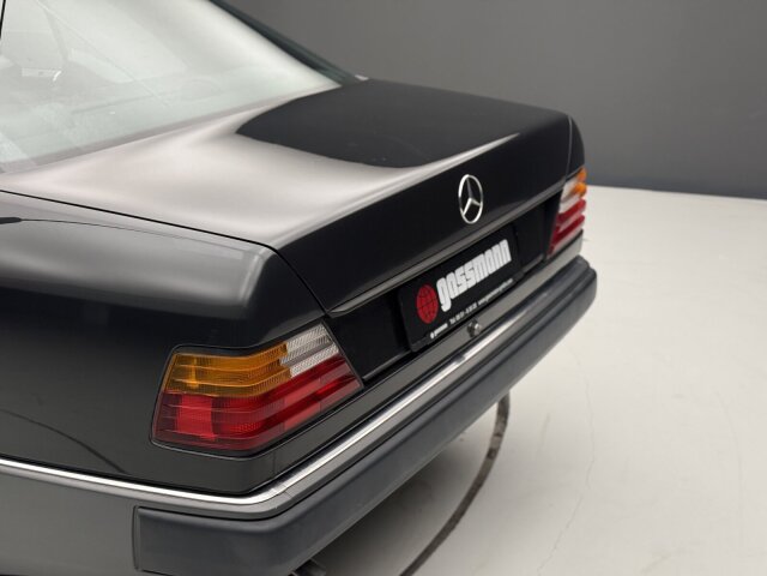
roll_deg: +0.4
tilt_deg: -20.7
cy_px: 288
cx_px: 384
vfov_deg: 30.3
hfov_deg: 39.7
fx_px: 1064
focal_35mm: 48
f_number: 1.78
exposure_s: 1/76
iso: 200
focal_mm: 6.76
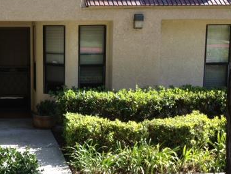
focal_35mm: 66
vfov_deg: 22.3
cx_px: 42
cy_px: 88
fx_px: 441
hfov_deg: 28.6
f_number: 2.4
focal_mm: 4.28
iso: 50
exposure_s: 1/373
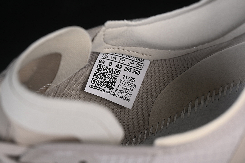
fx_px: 510
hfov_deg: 27.0
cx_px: 122
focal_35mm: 75
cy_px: 82
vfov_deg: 18.2
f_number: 7.1
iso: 160
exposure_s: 1/80
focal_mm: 50
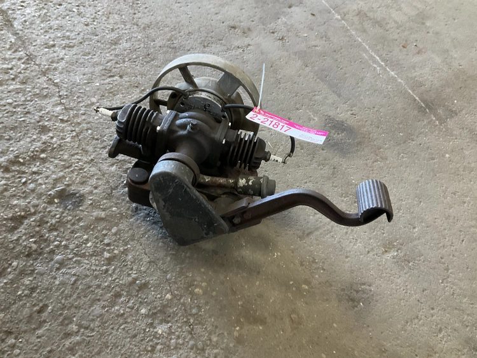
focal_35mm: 29
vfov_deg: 48.3
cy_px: 179
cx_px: 238
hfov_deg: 61.6
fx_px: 400
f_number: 1.8
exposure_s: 1/60
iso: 200
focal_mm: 3
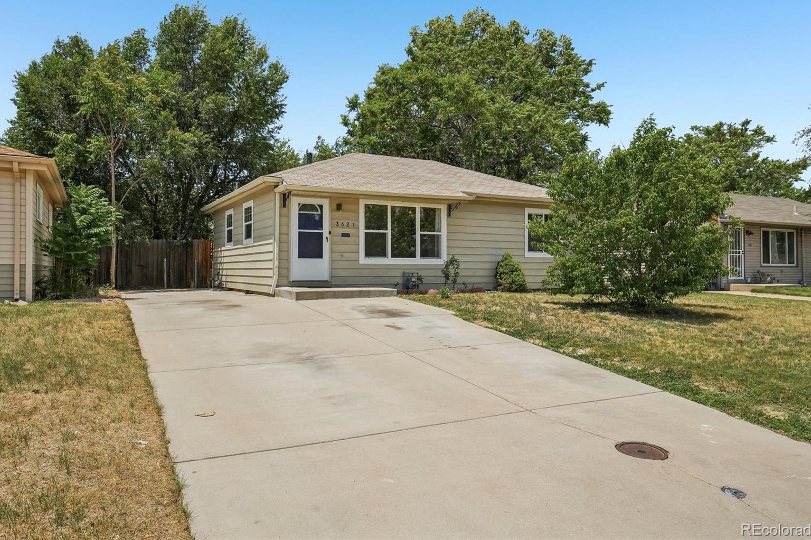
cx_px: 404
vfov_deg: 51.2
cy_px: 259
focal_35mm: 25
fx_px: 563
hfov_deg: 71.5
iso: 400
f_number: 8
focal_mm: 16
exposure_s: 1/1600
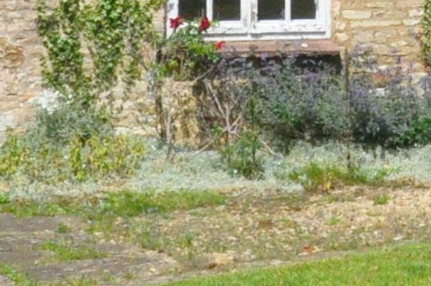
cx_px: 844
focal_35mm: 275
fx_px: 3289
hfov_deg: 7.2
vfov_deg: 4.9
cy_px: -260
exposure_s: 1/2000
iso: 2500
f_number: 13
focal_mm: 24
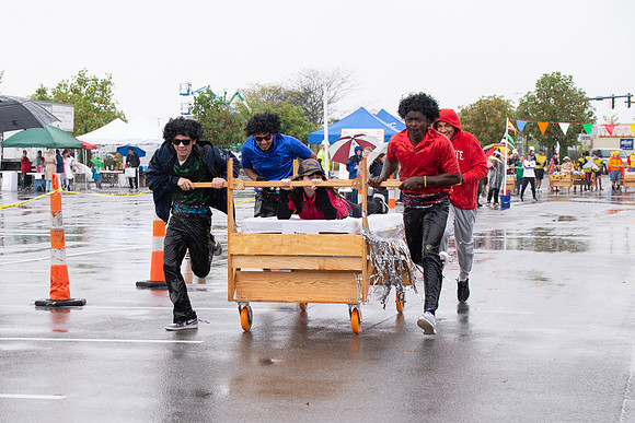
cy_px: 271
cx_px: 237
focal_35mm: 91
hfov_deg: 22.2
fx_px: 1612
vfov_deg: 15.0
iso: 800
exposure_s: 1/400
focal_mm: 70
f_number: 7.1
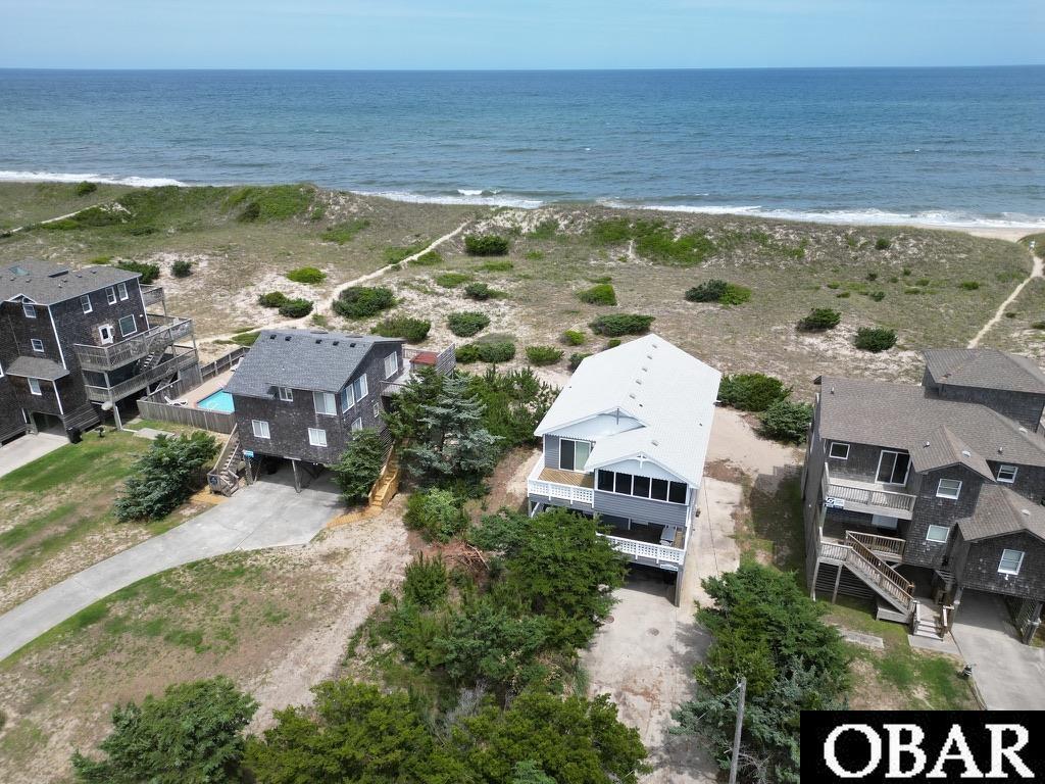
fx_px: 725
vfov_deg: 56.8
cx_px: 522
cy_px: 392
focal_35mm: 24
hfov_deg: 71.6
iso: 100
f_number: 1.7
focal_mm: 6.72
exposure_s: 1/2500
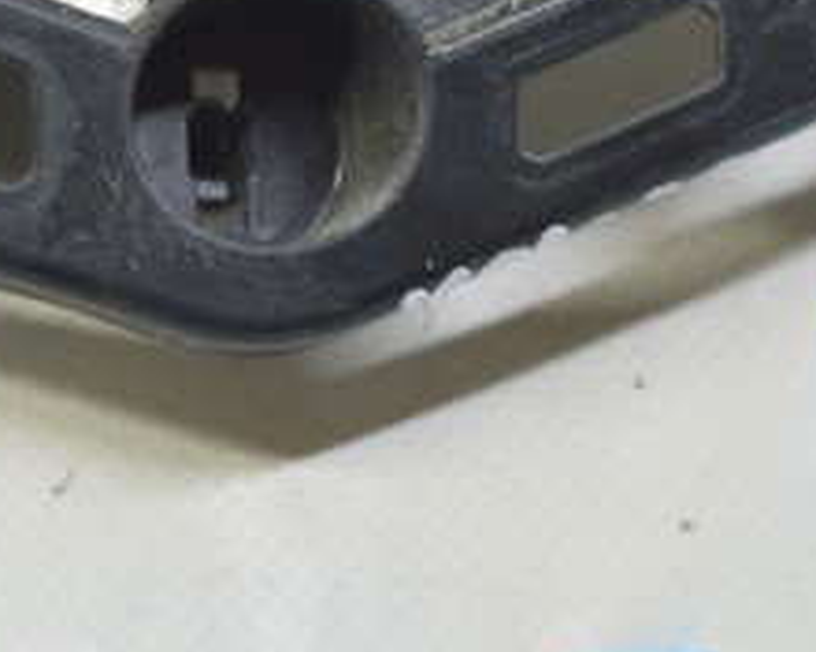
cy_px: -9
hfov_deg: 9.9
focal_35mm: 196
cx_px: 423
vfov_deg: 7.9
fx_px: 4733
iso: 400
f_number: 5.6
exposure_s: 1/20
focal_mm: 30
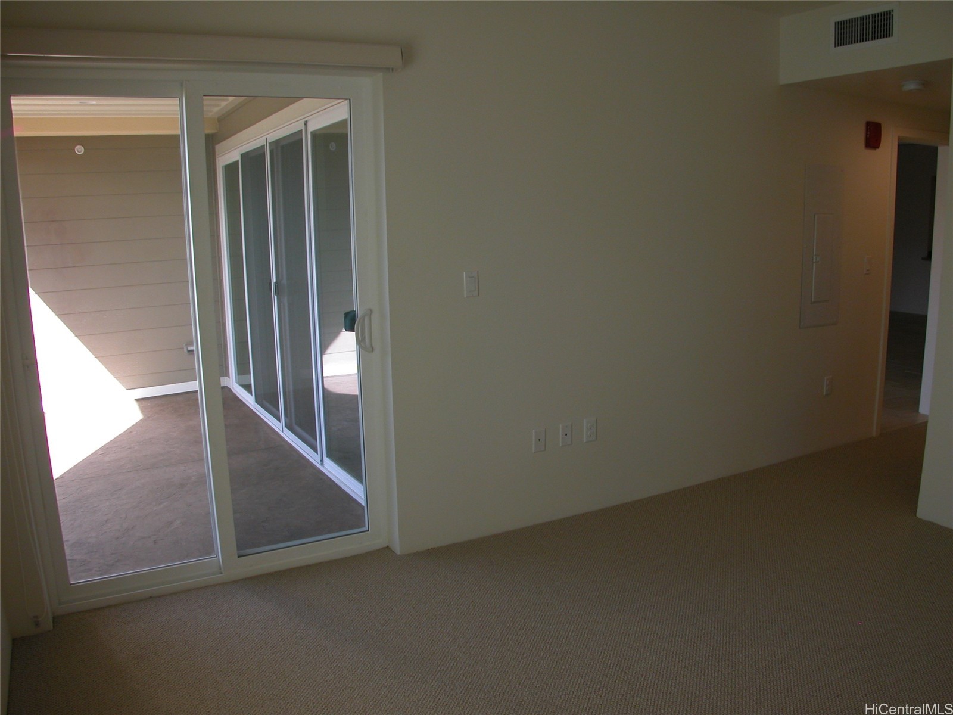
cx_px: 476
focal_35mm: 35
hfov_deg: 52.6
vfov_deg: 40.7
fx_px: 964
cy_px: 358
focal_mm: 8.9
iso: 100
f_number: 3.2
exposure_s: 1/73.8
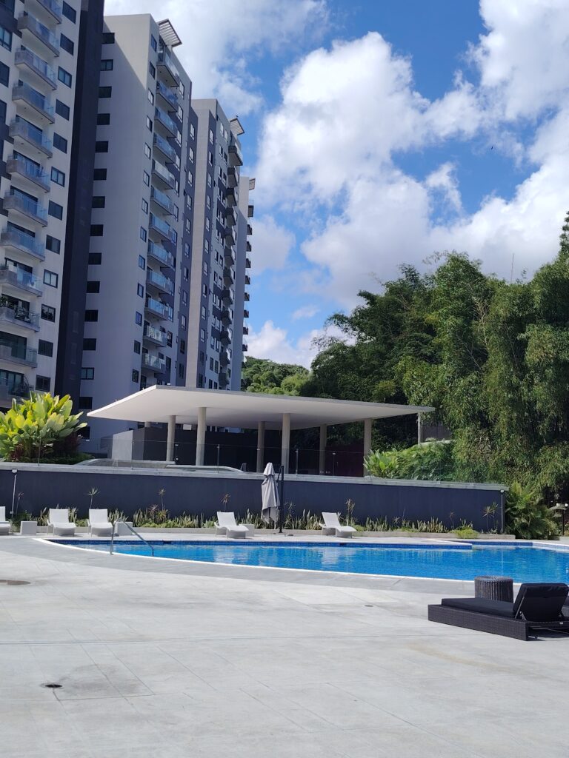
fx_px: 855
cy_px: 379
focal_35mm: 39
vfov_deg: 47.9
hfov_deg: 36.8
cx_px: 284
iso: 100
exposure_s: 1/1089
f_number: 1.75
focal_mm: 5.25
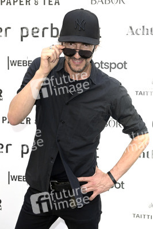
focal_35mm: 58
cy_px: 114
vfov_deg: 34.5
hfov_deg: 23.3
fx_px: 370
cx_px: 76
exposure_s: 1/160
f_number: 6.3
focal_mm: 58
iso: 400
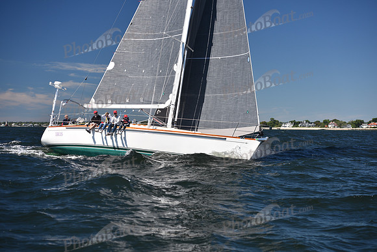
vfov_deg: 19.5
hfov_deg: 28.8
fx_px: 733
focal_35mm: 70
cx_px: 188
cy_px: 126
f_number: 4
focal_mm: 70
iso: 200
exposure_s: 1/1000
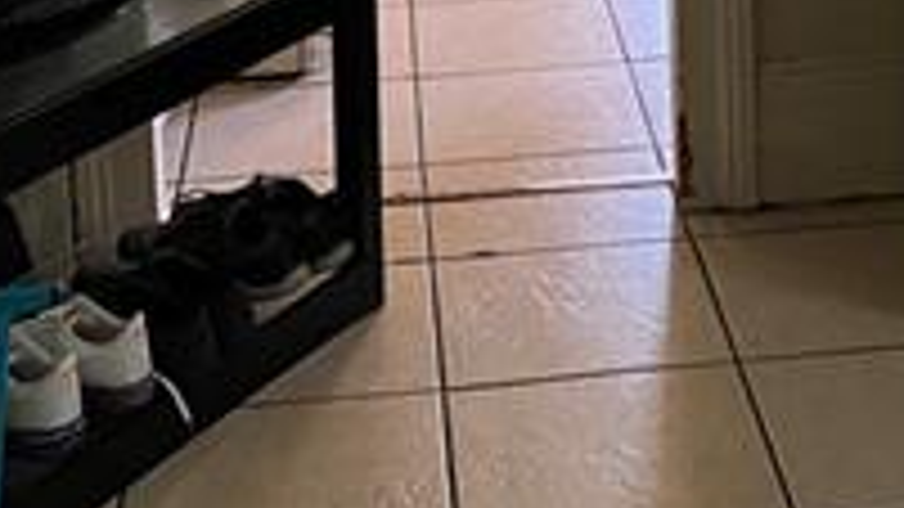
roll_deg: -0.2
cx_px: 657
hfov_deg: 23.5
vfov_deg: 12.2
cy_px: -450
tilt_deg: -9.3
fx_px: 2157
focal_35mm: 90
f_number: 1.8
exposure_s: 1/30
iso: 640
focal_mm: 4.25
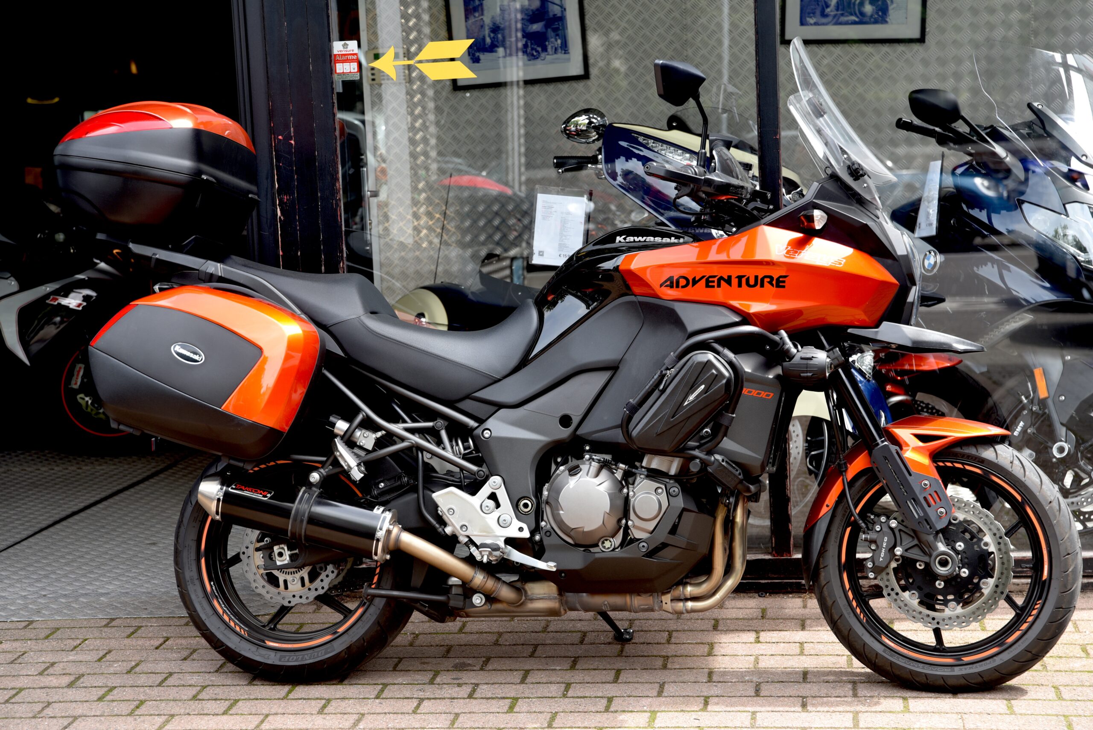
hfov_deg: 28.8
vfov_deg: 19.5
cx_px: 546
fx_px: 2126
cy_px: 365
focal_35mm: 70
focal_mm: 70
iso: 100
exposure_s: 1/100
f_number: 5
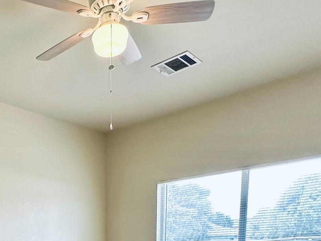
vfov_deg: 29.6
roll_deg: +2.2
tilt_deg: -10.3
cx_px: 58
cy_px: 313
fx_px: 362
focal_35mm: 39
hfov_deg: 45.1
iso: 160
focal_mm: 2.22
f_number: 2.2
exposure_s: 1/120
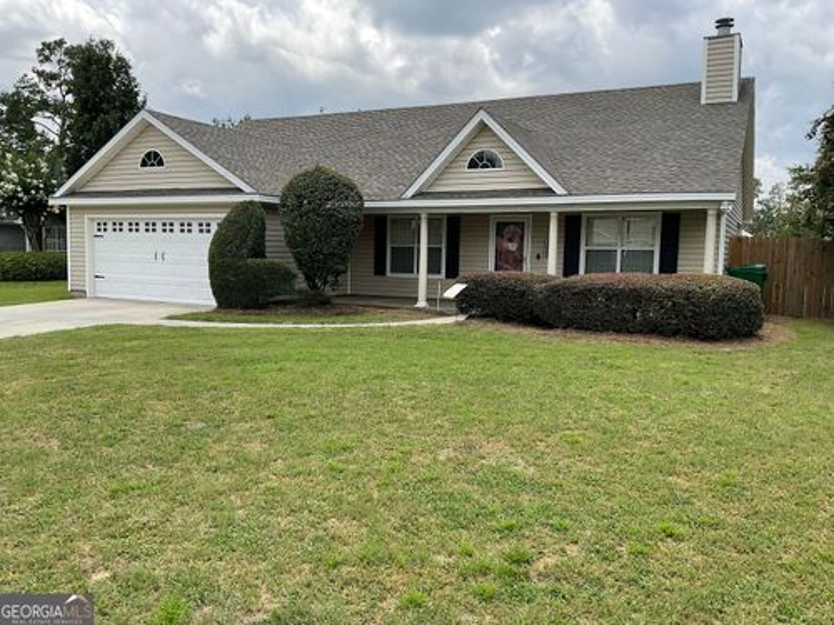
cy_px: 312
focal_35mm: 29
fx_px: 699
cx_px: 417
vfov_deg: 48.2
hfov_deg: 61.7
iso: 16
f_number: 1.8
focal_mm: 3
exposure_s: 1/1534
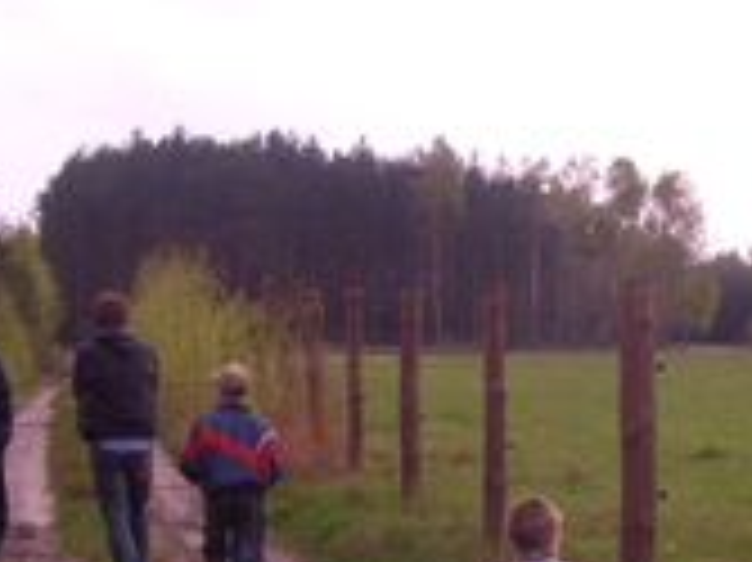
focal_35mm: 84
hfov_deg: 22.5
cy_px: 513
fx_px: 1824
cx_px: 725
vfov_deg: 17.3
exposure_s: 1/250
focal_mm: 5.8
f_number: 4.3
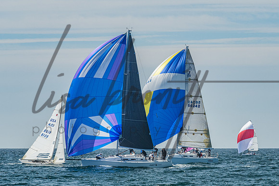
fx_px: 2515
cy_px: 83
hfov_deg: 6.3
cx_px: 177
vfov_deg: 4.2
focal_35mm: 325
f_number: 10
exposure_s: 1/800
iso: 400
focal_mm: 200
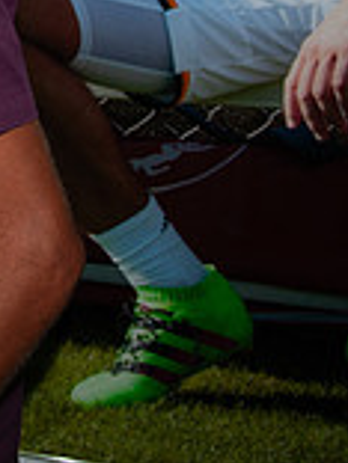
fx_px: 1153
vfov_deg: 21.2
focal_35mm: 86
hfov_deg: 14.2
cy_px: -95
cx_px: -360
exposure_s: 1/60
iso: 220
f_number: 3.5
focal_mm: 24
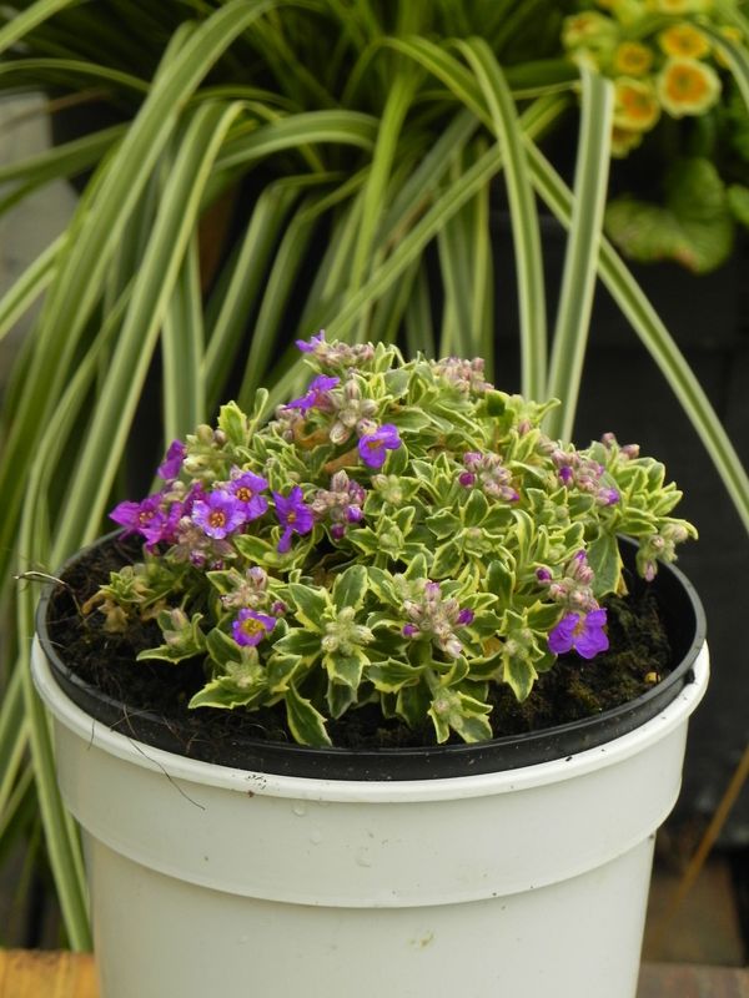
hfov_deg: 9.2
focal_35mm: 162
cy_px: 499
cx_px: 374
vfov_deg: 12.2
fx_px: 4674
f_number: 5
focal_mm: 28.8
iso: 160
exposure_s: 1/200
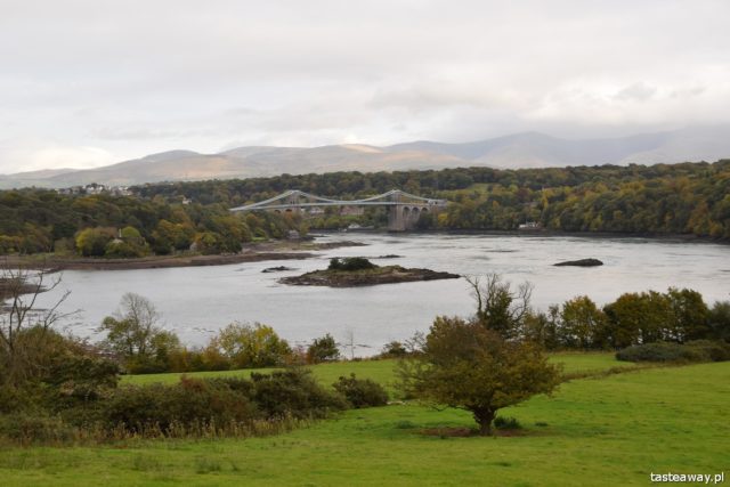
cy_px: 244
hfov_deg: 37.8
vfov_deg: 25.8
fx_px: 1065
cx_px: 365
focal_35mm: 52
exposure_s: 1/100
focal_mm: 35
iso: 100
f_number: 6.3
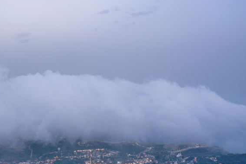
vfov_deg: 30.1
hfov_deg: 43.2
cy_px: 120
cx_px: 65
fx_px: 301
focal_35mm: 44
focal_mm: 25
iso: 64
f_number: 9
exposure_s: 1/6
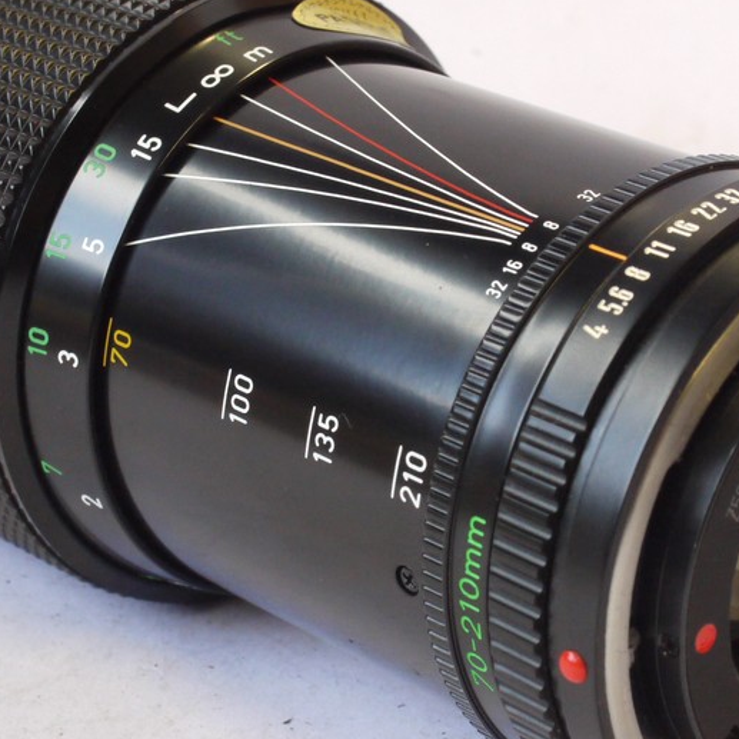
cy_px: 399
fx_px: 2971
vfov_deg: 14.2
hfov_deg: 14.2
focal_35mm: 123
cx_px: 429
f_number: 10
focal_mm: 30
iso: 800
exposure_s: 1/40
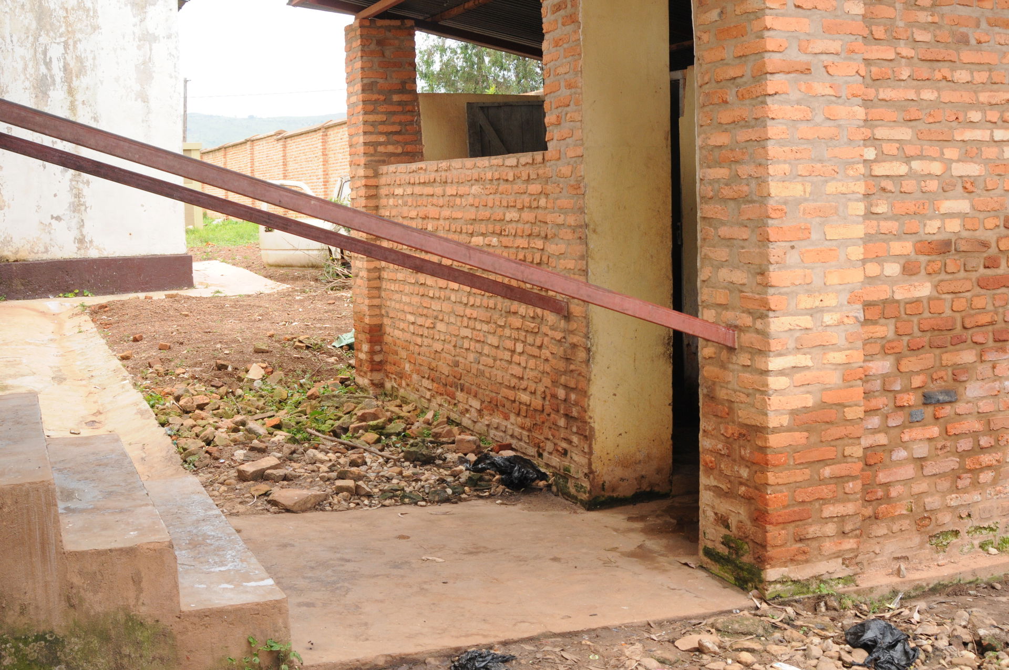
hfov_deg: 46.5
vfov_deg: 31.8
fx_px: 1176
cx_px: 504
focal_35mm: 42
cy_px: 335
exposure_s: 1/200
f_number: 9
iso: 640
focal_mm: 28
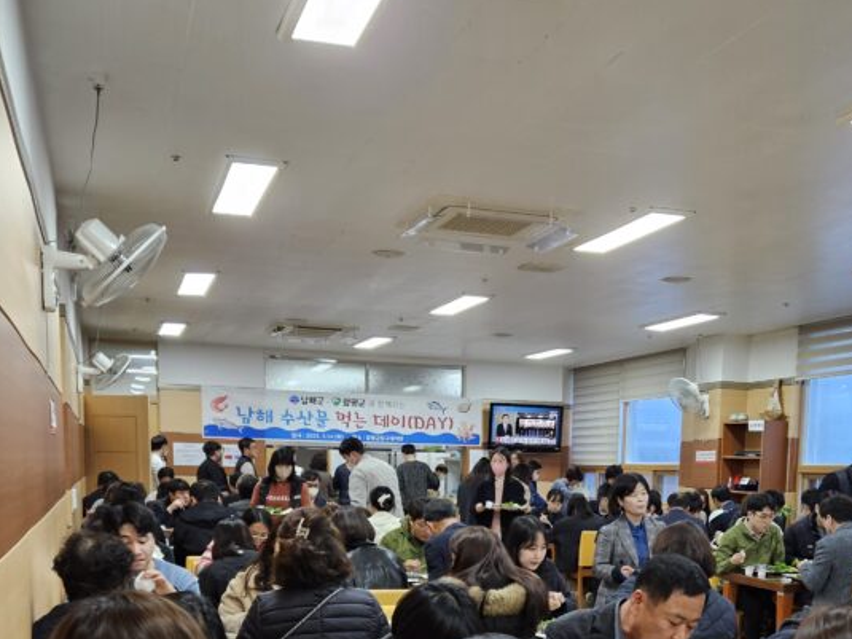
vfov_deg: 31.0
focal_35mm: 44
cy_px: 604
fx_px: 1083
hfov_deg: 42.8
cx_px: 505
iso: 320
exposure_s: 1/120
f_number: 1.8
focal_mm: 5.4
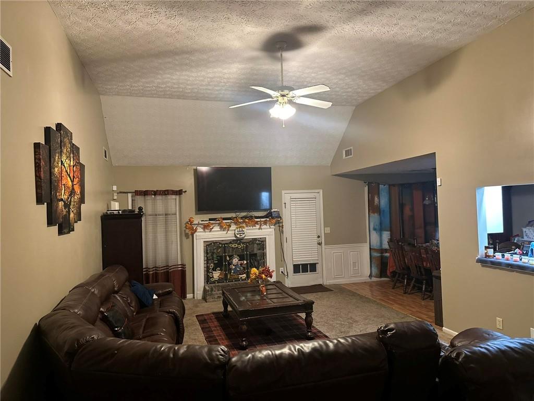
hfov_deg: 71.6
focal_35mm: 24
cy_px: 200
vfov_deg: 56.8
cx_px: 267
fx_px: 370
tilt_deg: +0.5
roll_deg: +1.6
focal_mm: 6.86
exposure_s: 1/40
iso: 640
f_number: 1.78
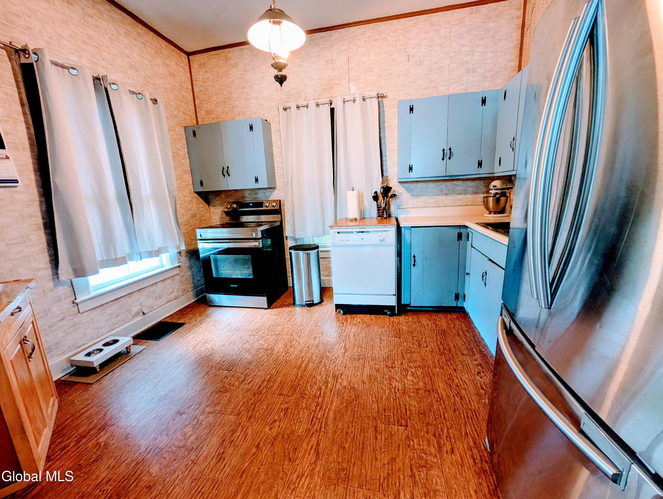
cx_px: 332
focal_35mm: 12
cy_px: 250
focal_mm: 2.02
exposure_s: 1/24
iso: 81
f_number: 1.7
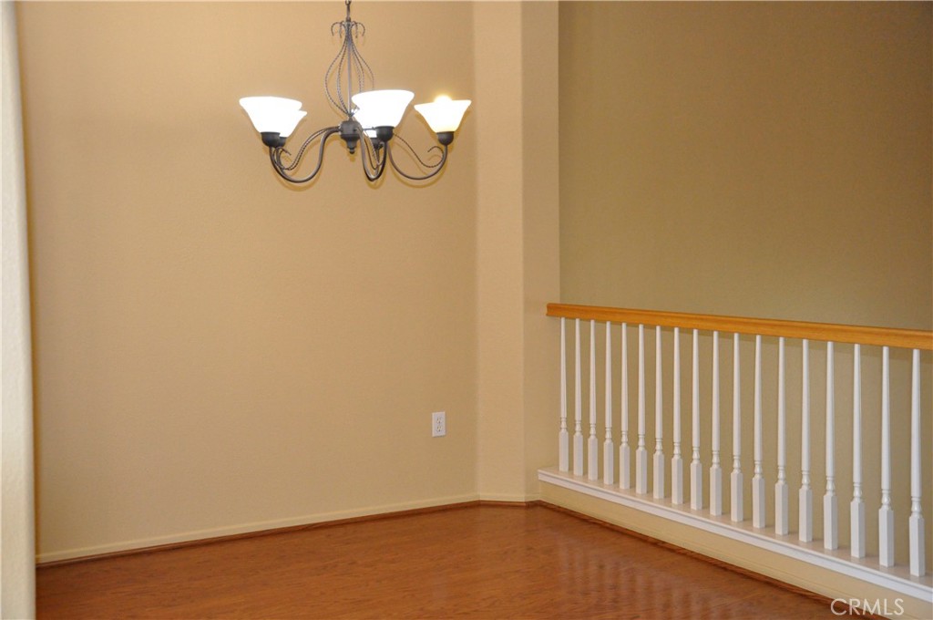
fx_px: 1165
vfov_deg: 29.8
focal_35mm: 45
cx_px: 466
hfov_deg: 43.7
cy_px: 310
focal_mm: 30
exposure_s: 1/160
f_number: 5.6
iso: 2500
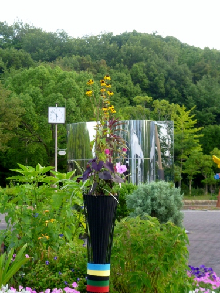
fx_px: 678
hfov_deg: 18.4
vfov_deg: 24.4
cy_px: 146
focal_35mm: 80
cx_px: 110
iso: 250
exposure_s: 1/100
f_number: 4.6
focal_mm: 14.3
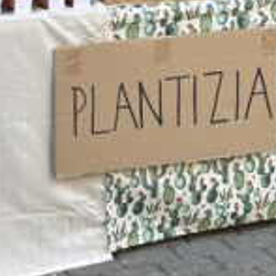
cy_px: -225
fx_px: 1561
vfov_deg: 9.6
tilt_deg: -1.0
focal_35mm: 173
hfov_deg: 10.1
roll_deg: -1.2
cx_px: 118
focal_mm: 6.86
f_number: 1.78
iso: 80
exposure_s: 1/376
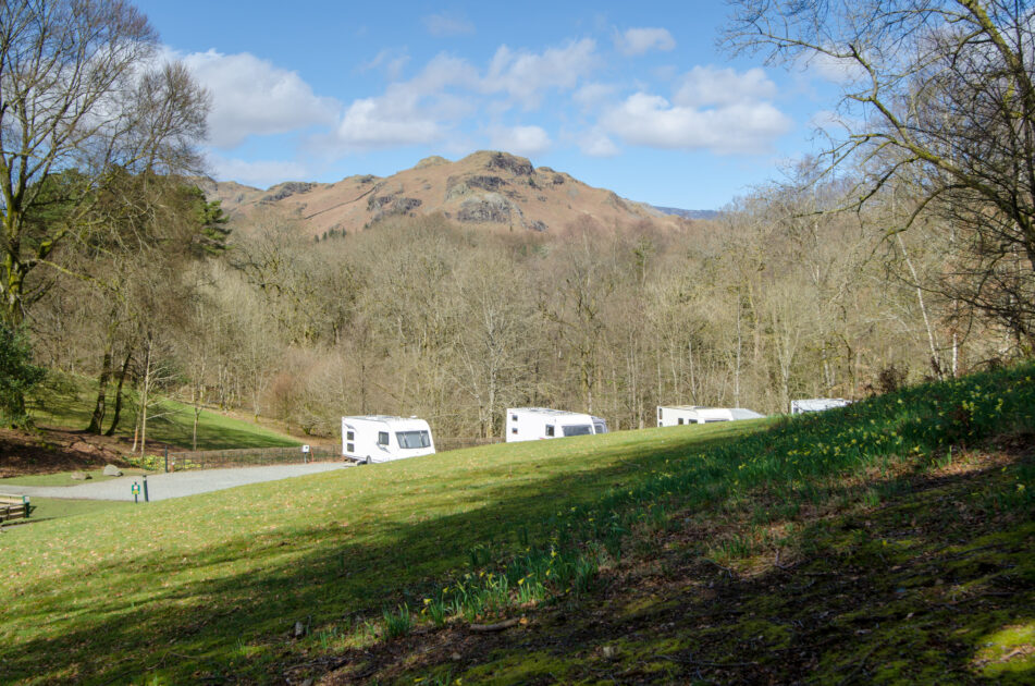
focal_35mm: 46
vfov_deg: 28.8
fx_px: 1334
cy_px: 343
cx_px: 518
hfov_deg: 42.4
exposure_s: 1/200
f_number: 9
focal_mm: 31
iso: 160
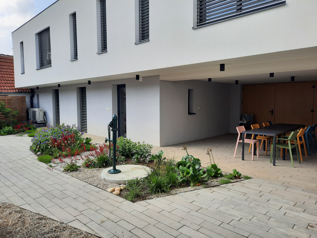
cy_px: 119
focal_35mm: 25
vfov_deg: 54.9
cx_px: 158
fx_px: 229
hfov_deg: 69.4
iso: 32
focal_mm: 4.6
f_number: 2
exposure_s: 1/590
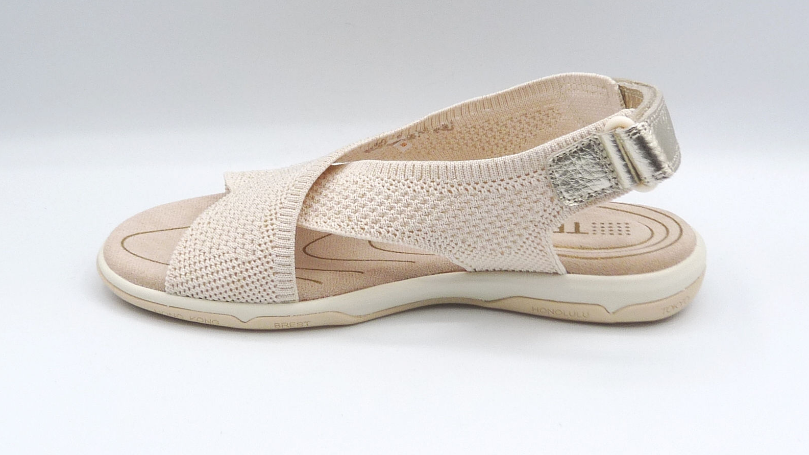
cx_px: 403
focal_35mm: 55
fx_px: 1180
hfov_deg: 37.9
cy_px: 178
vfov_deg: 21.8
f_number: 5
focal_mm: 4.9
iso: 100
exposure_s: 1/250
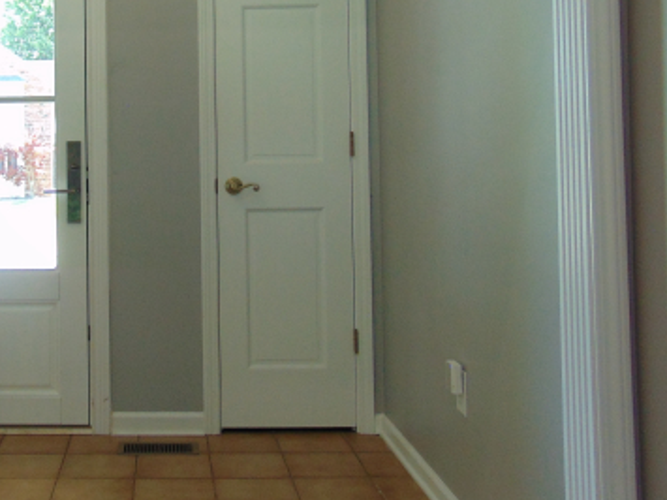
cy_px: 130
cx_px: 121
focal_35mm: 47
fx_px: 905
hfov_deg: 38.7
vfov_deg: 30.4
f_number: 3
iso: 100
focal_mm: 4.5
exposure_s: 1/30
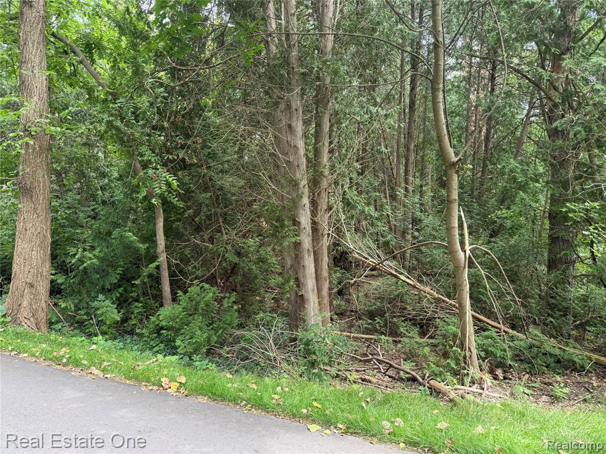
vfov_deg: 56.8
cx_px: 303
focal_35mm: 24
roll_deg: -1.1
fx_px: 420
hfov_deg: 71.6
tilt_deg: +0.6
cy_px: 227
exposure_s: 1/121
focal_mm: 6.76
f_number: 1.78
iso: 64
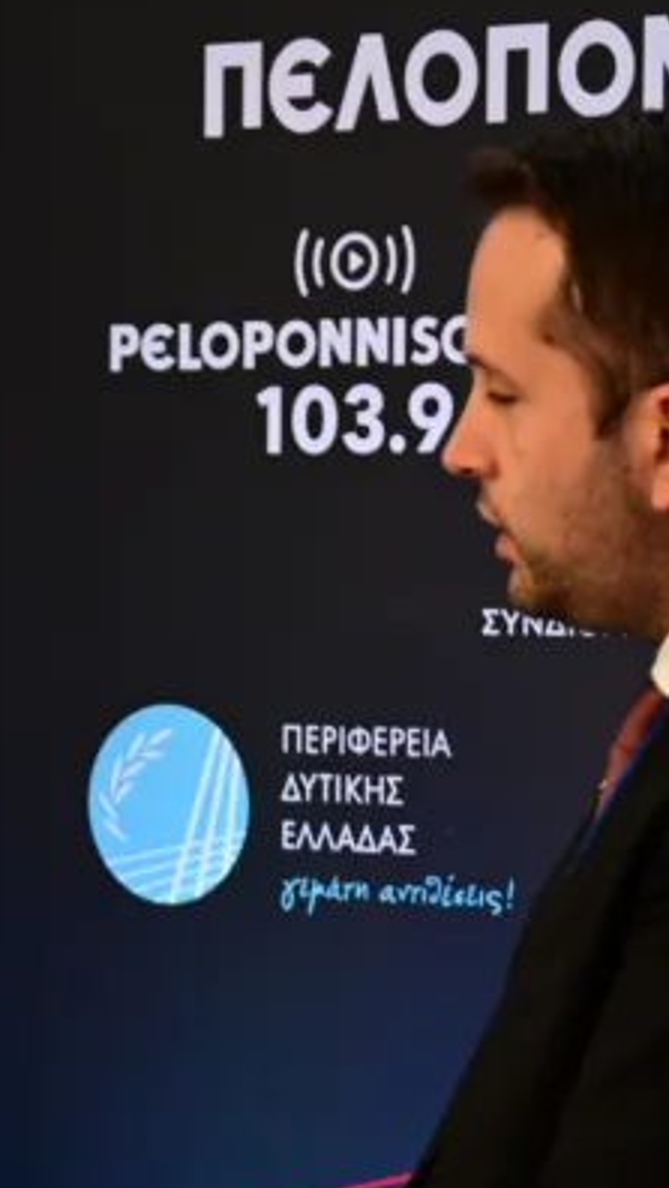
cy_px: 938
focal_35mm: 176
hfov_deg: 6.8
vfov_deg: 12.2
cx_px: -189
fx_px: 5546
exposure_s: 1/250
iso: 2000
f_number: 4
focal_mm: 65
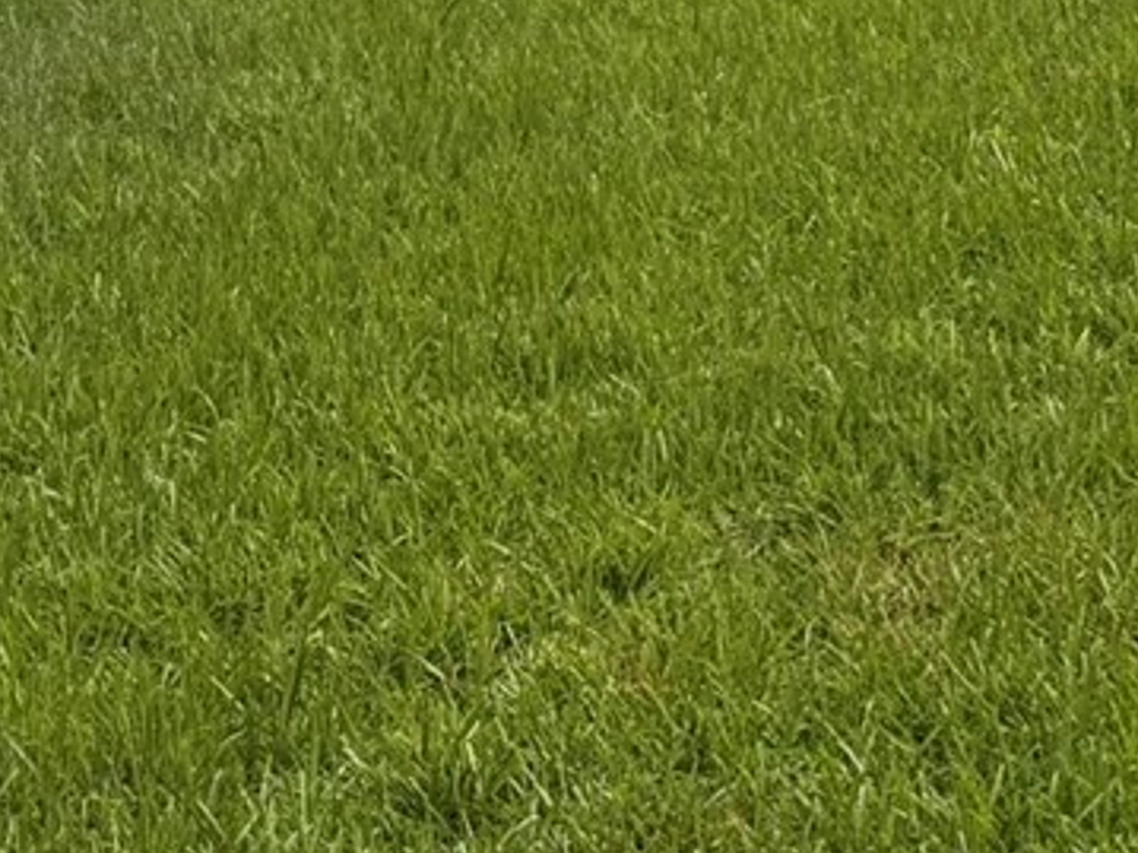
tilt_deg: +1.3
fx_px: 3516
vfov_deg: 12.2
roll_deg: +1.8
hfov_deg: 17.2
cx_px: 1509
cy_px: -859
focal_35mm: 107
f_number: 1.78
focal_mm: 6.76
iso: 80
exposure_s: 1/6711
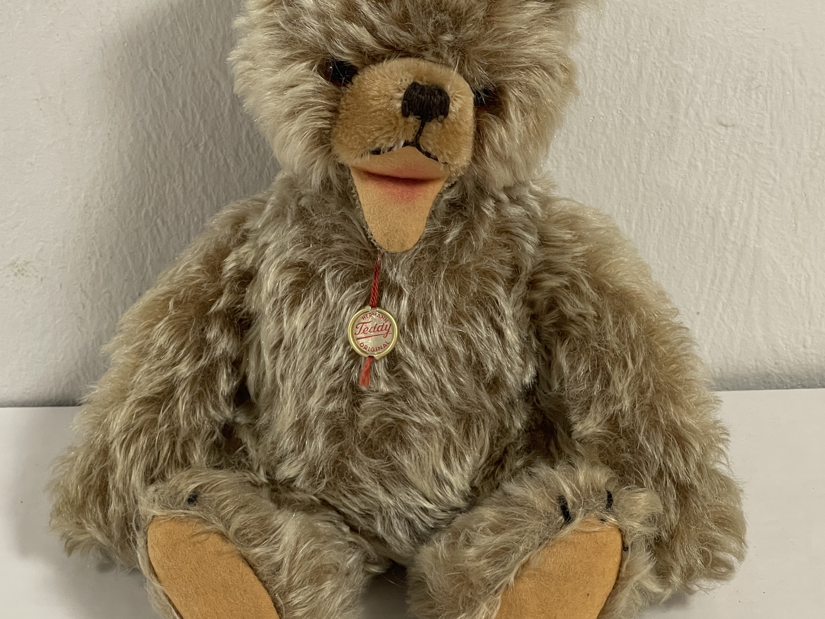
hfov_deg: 21.5
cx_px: 393
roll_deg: +2.5
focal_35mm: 91
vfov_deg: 16.2
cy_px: 275
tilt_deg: -27.0
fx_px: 2169
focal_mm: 7.5
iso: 250
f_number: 2.2
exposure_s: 1/50
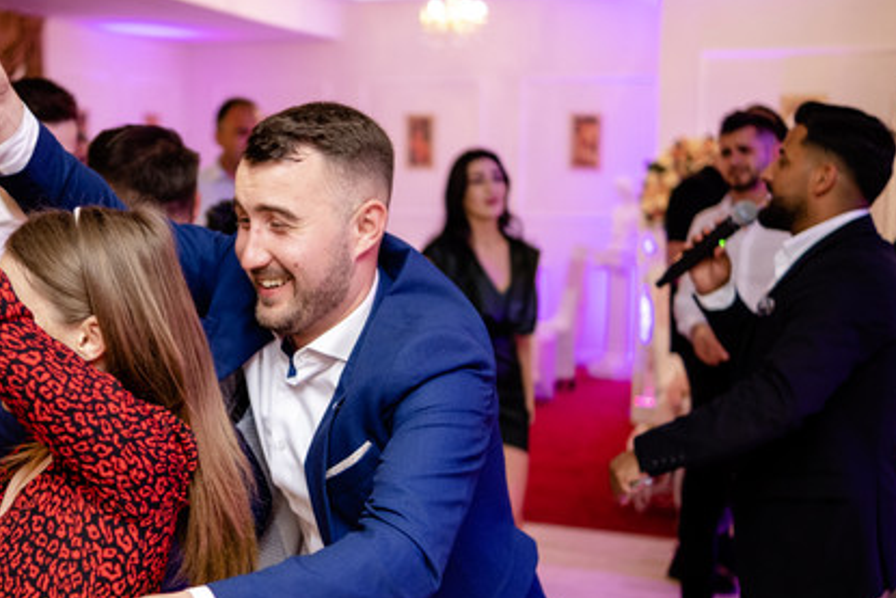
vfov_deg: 25.0
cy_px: 364
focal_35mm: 54
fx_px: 1344
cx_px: 255
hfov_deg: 36.2
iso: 640
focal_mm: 23
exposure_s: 1/200
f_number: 1.4
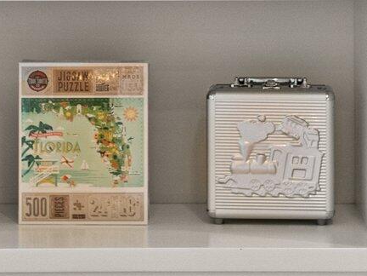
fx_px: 2173
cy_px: -196
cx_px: 196
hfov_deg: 9.7
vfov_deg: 7.1
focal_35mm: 205
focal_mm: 30
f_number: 2.8
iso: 400
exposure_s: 1/40
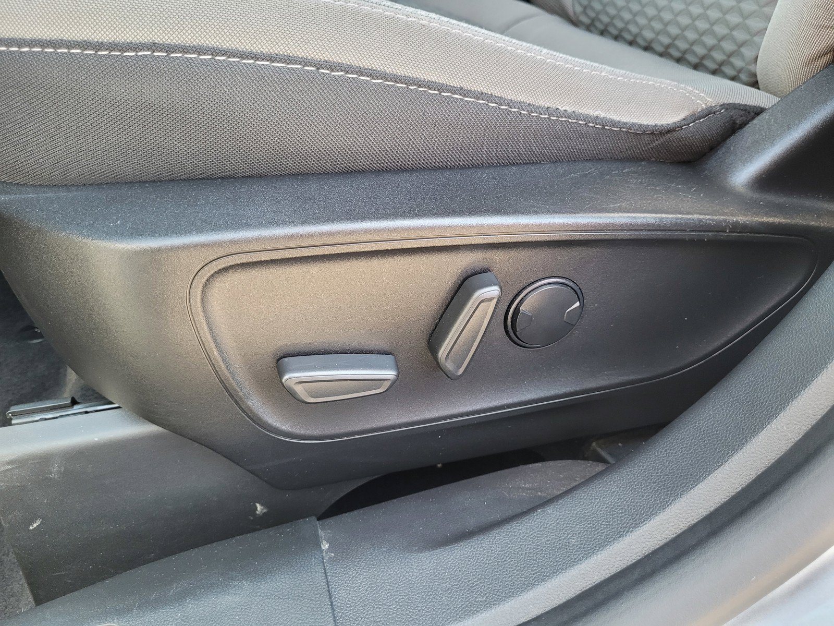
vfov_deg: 53.1
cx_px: 417
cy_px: 313
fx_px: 626
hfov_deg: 67.3
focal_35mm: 26
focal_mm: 5.4
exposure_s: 1/120
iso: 250
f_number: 1.8
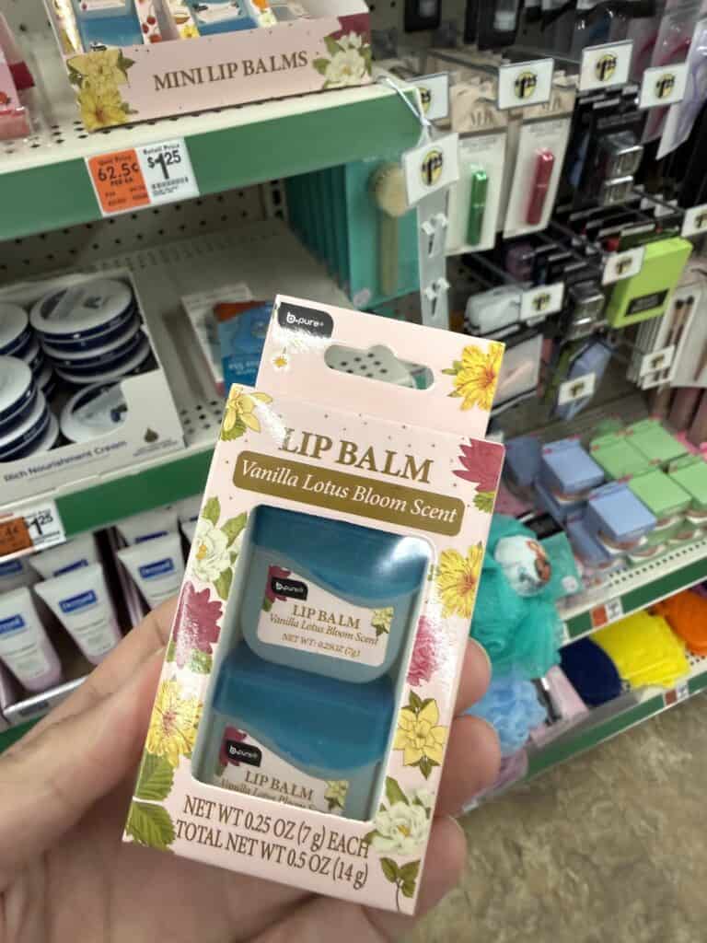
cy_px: 472
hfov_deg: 56.8
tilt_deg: -39.6
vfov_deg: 71.6
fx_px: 654
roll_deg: +4.5
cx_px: 354
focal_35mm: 24
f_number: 2.2
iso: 200
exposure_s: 1/60
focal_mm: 2.22
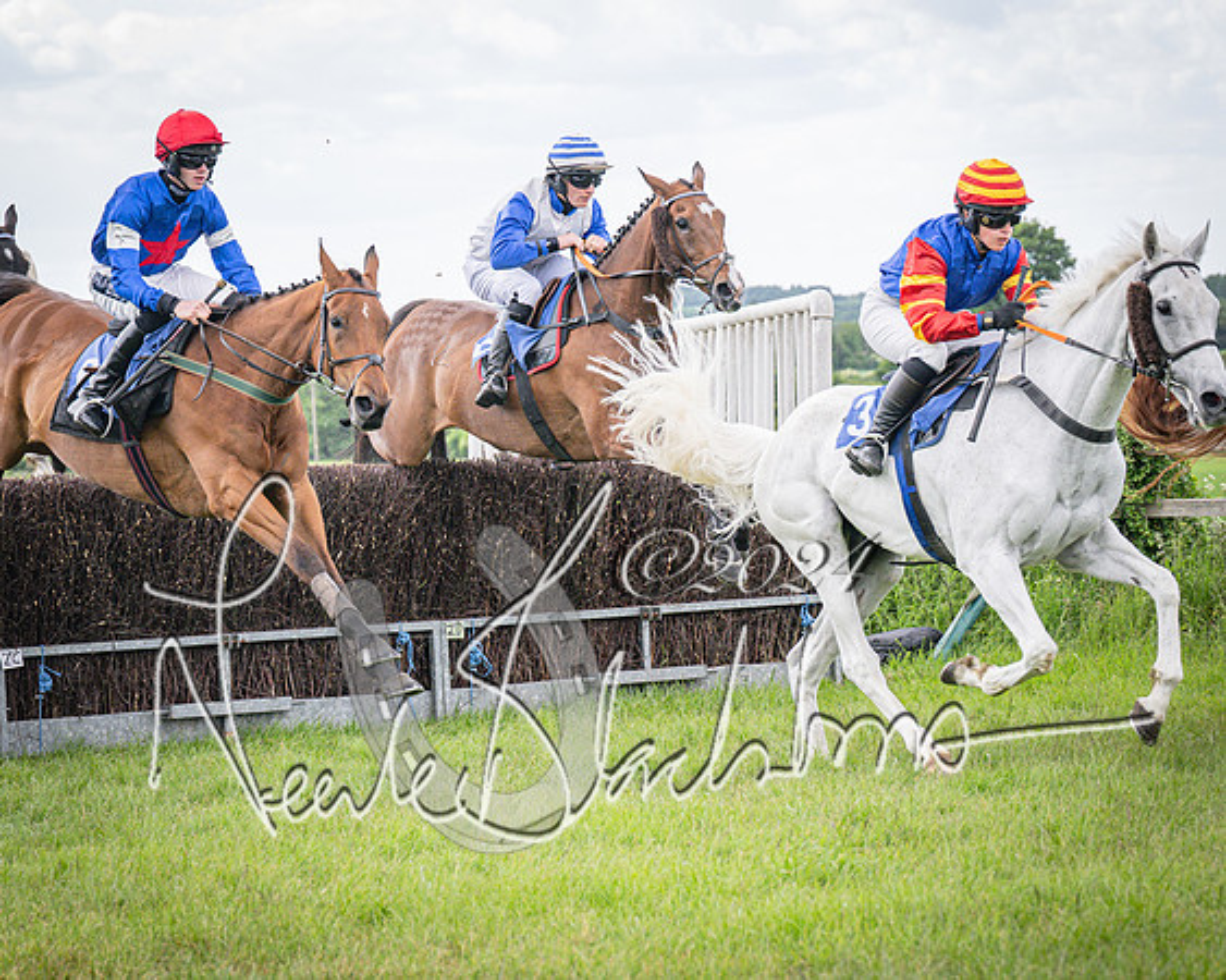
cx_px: 229
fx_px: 4699
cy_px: 462
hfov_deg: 14.8
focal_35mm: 130
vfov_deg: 11.9
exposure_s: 1/1600
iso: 400
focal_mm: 70
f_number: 4
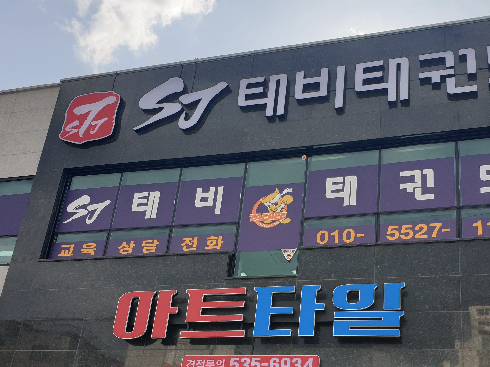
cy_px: 258
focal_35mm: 42
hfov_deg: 44.4
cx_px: 309
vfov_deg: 33.9
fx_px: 595
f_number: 2.4
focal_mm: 4.3
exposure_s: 1/1399
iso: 50
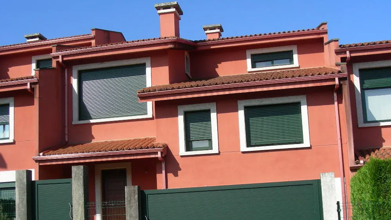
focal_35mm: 49
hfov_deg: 42.1
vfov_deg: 24.3
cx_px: 194
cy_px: 148
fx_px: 508
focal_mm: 7.4
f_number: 4
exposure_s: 1/602
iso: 50
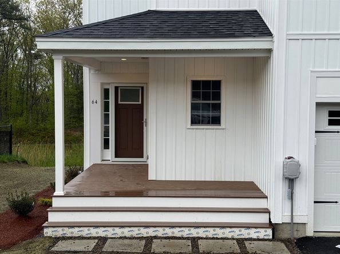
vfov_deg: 30.2
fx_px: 471
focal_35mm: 48
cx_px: 170
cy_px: 127
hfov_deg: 39.7
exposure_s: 1/1000
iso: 80
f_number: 1.78
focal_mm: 6.76
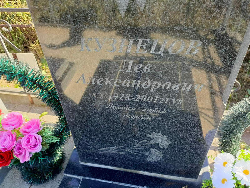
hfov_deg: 69.4
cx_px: 125
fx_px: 181
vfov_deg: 54.9
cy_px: 94
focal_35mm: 25
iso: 121
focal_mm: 4.76
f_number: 1.69
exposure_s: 1/100
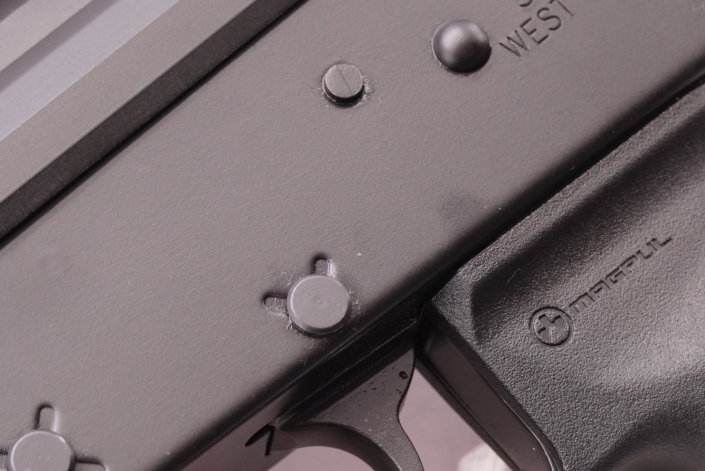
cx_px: 630
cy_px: 441
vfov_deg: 7.3
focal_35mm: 187
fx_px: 3664
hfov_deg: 10.9
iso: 1000
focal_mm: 60
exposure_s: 1/125
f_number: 5.6
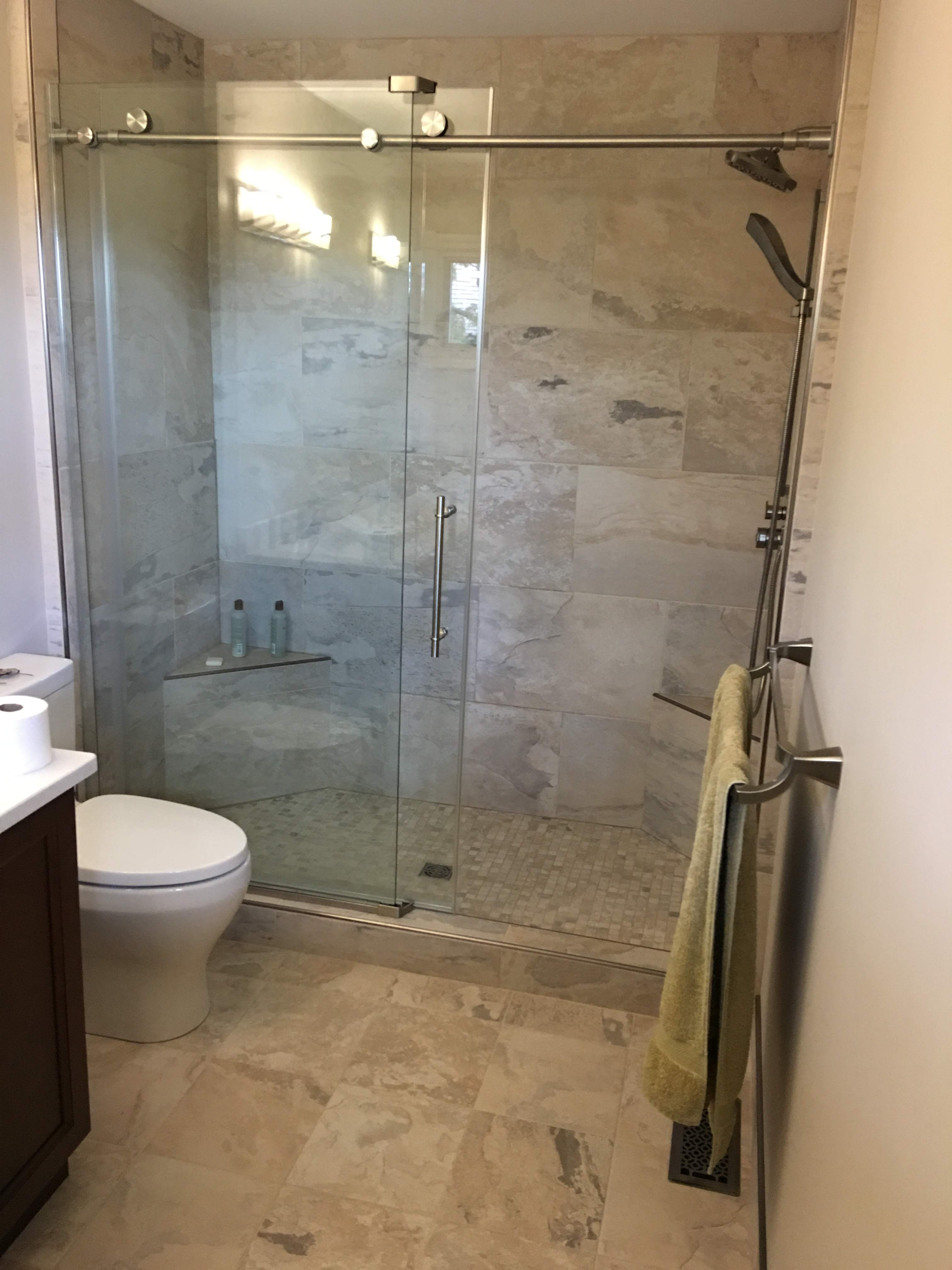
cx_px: 476
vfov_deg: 61.7
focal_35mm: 29
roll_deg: -2.4
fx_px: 1063
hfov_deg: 48.2
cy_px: 635
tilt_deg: -14.2
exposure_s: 1/4
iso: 64
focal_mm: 4.15
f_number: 2.2
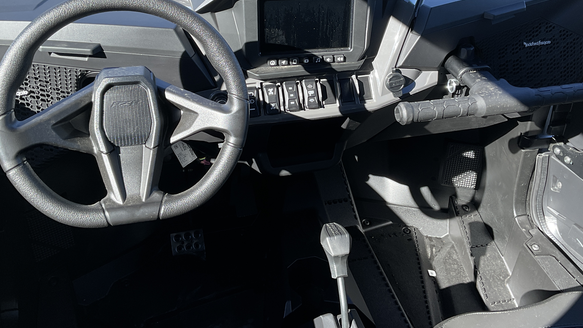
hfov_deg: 49.3
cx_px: 325
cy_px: 93
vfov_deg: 28.7
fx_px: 634
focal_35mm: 41
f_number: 1.8
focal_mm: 3
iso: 16
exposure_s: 1/312
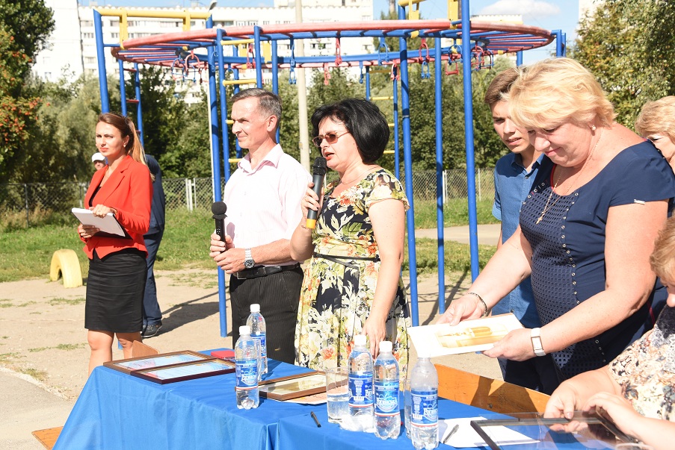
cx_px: 338
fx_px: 1163
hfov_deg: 32.4
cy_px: 225
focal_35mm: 62
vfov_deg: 21.9
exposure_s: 1/400
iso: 320
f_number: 9
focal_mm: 62
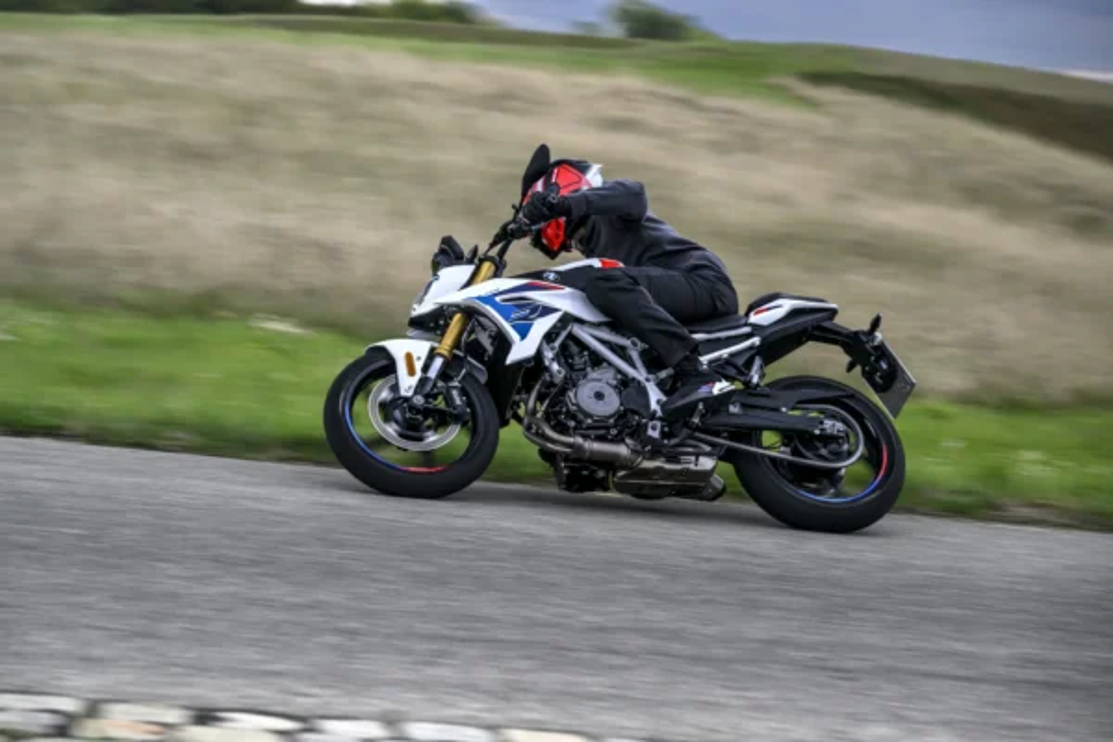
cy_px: 371
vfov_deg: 14.7
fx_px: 2875
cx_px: 556
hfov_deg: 21.9
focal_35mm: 93
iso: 320
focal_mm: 93
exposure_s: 1/200
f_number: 6.3
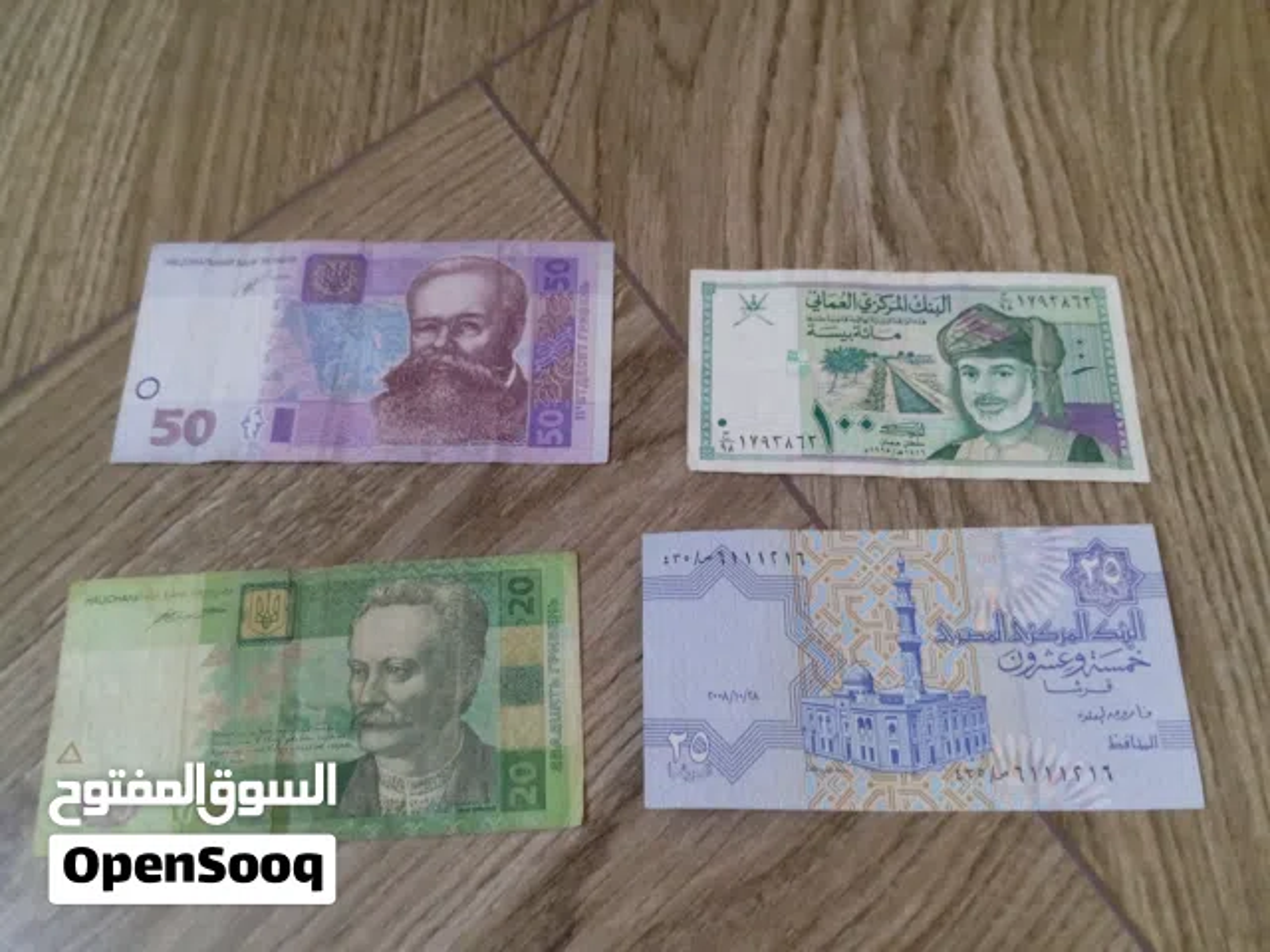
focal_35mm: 28
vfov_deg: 49.7
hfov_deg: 63.4
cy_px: 476
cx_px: 635
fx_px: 1027
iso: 567
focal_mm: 4.25
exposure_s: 1/33.3
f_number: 1.8
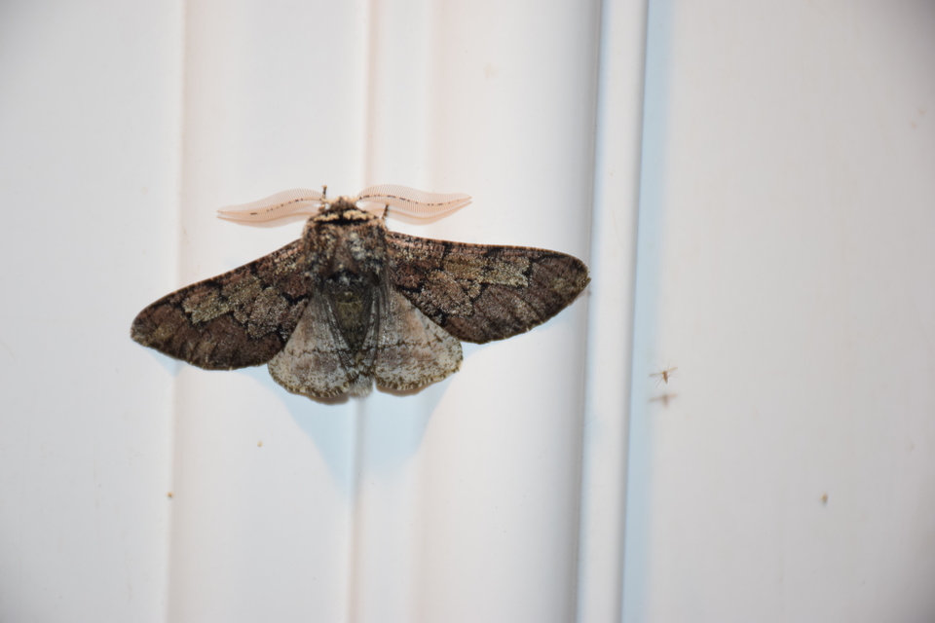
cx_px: 468
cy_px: 312
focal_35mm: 210
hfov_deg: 9.8
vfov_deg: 6.5
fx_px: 5454
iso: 500
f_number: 5.6
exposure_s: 1/60
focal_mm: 140
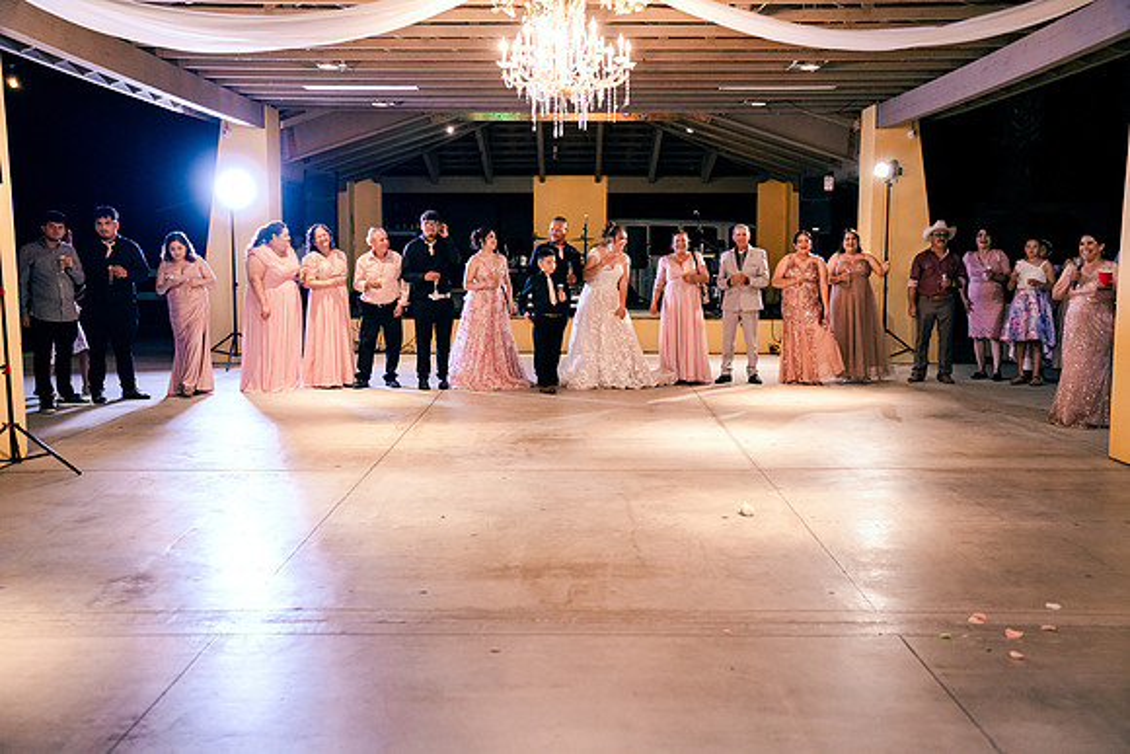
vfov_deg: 35.1
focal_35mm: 38
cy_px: 377
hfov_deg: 50.7
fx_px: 1193
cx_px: 565
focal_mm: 38
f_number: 2.8
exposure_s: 1/200
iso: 3200
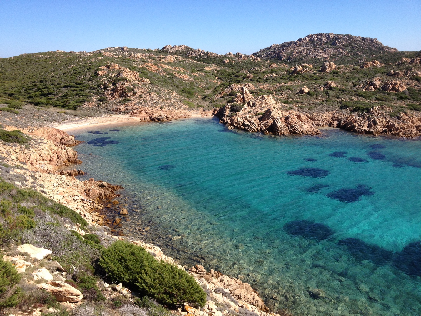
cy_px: 158
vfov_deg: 40.7
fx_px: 426
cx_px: 210
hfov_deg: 52.6
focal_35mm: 35
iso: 64
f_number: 2.4
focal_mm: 4.28
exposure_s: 1/1453
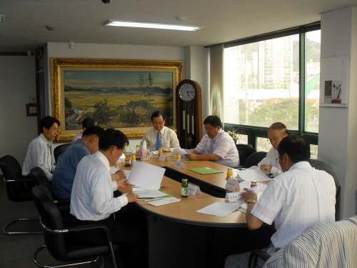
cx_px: 178
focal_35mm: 37
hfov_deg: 50.1
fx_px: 382
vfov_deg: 38.7
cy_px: 134
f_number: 2.8
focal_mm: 6.3
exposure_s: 1/45
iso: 100
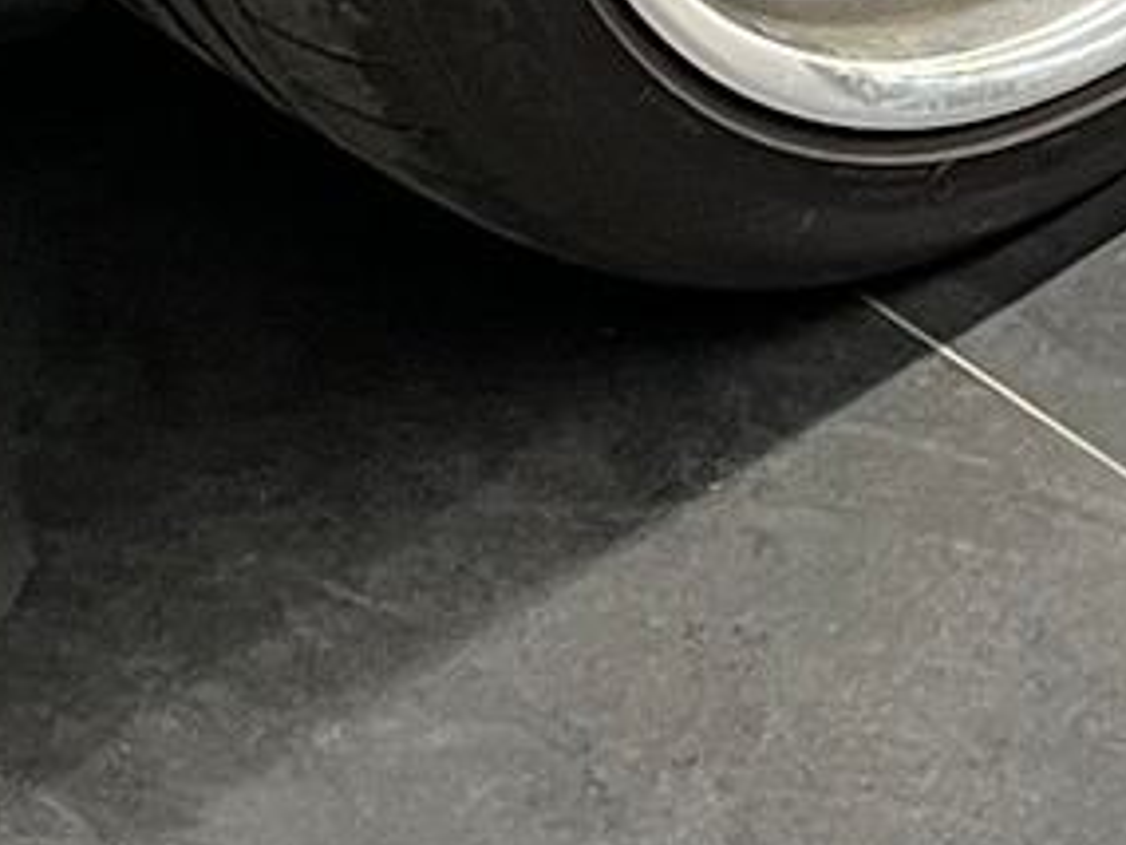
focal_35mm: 184
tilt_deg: -18.8
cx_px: 956
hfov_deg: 10.7
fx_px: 5988
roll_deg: -1.8
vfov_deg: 7.0
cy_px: -1994
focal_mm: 5.1
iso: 200
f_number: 1.6
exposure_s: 1/50
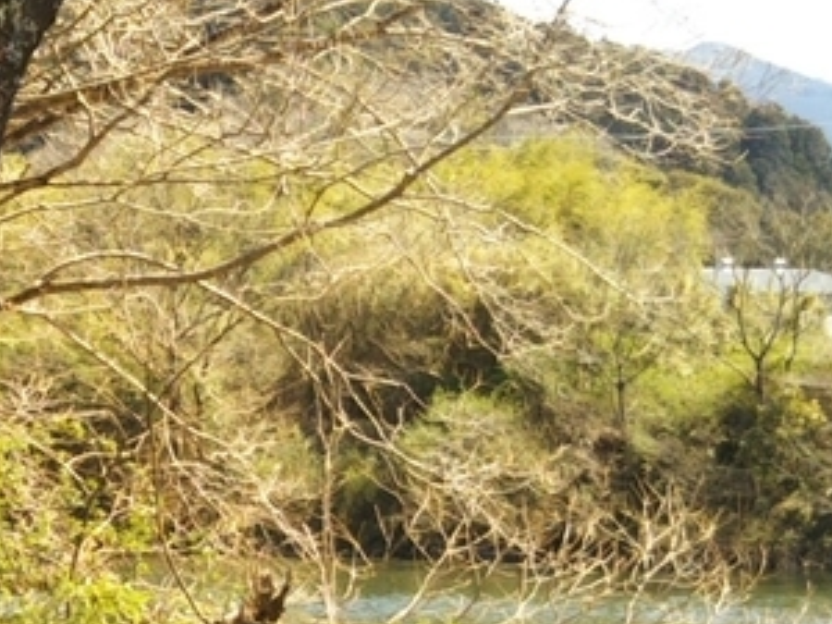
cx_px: -136
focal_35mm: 120
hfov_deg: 15.9
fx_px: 2884
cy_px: 469
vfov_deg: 12.3
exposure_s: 1/249
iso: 27
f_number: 2.2
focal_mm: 4
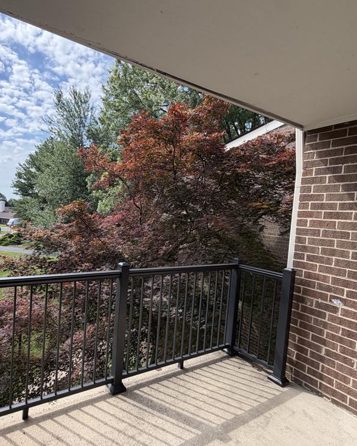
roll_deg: -3.5
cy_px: 224
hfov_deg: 68.5
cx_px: 113
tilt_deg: -3.2
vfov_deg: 83.3
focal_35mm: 19
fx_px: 251
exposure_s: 1/770
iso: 40
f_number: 2.2
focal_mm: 2.22
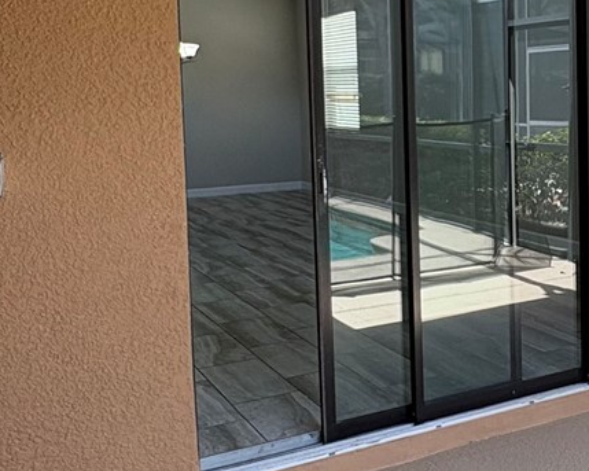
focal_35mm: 51
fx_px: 889
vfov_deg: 29.4
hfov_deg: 34.7
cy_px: 143
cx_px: 523
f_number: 2.2
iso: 64
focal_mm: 2.22
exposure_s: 1/136
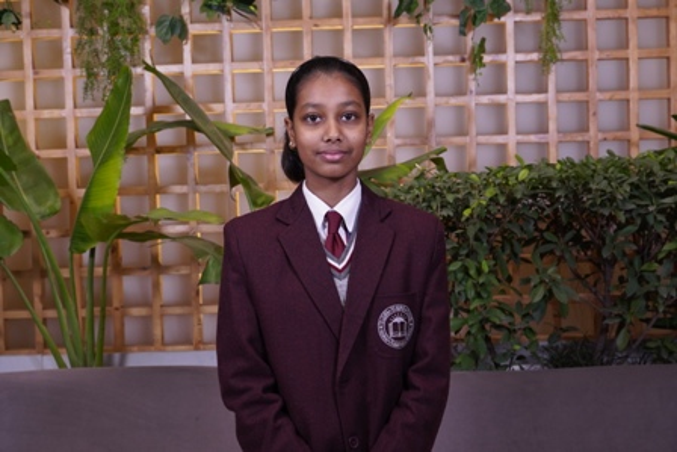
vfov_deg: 24.6
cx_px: 338
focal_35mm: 55
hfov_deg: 36.2
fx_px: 1035
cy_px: 226
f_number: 5
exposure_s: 1/125
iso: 640
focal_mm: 37
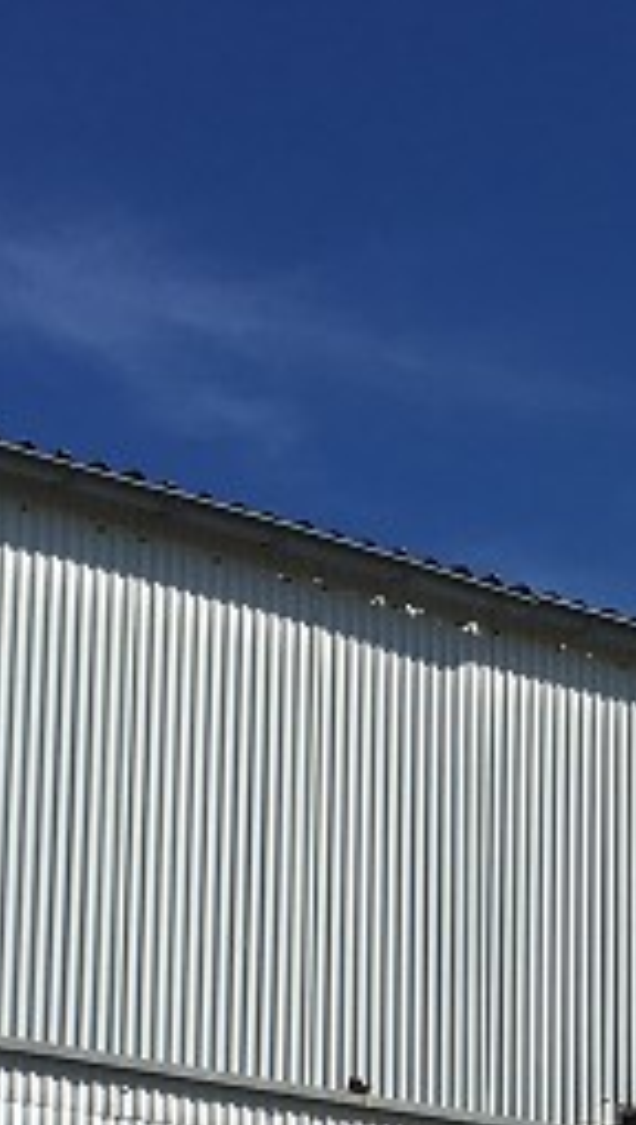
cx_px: 751
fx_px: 2959
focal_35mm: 99
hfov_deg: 12.0
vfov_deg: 20.4
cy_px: 1271
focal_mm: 4.15
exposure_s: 1/3077
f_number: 2.2
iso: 25
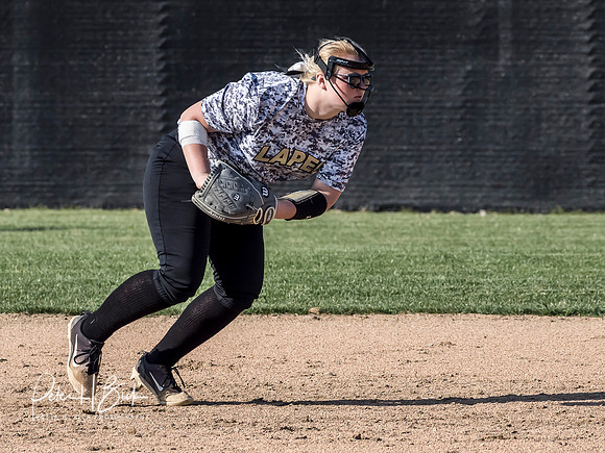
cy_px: 139
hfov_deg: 3.8
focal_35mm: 516
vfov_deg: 2.9
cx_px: 205
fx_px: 9016
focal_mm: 162
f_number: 6.3
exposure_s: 1/1600
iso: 400
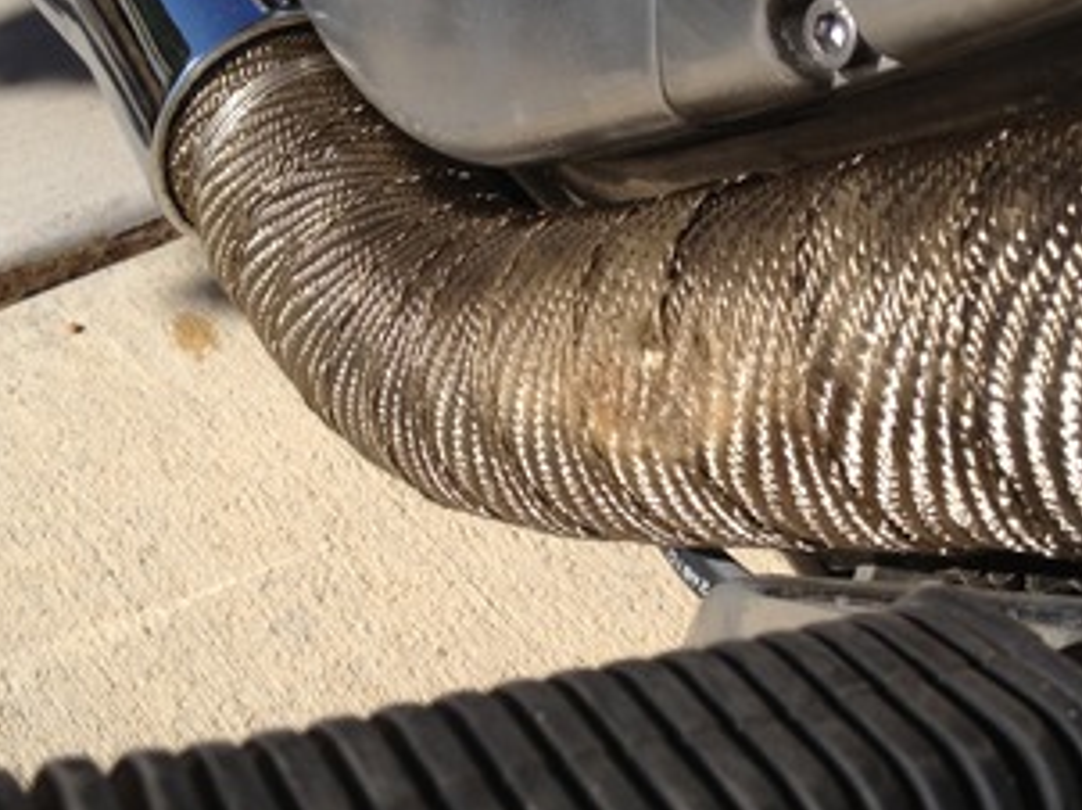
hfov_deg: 33.2
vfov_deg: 25.0
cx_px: 631
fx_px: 1811
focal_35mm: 58
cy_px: 260
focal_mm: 4.28
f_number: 2.4
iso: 50
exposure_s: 1/1905
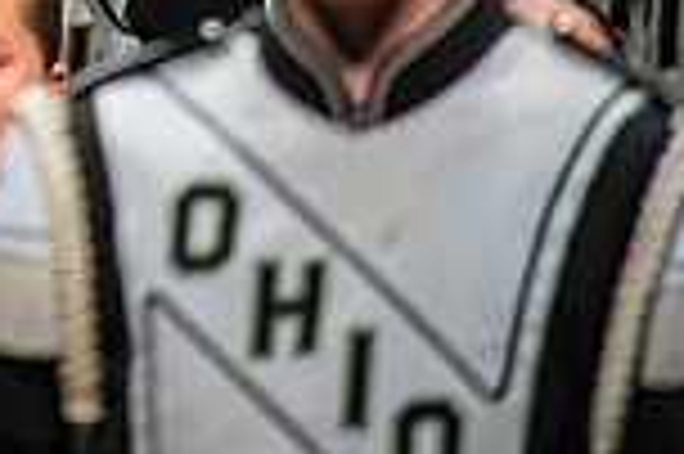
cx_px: -590
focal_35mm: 2291
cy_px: -400
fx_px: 43482
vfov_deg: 0.6
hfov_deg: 0.9
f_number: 5.6
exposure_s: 1/400
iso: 5000
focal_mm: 600
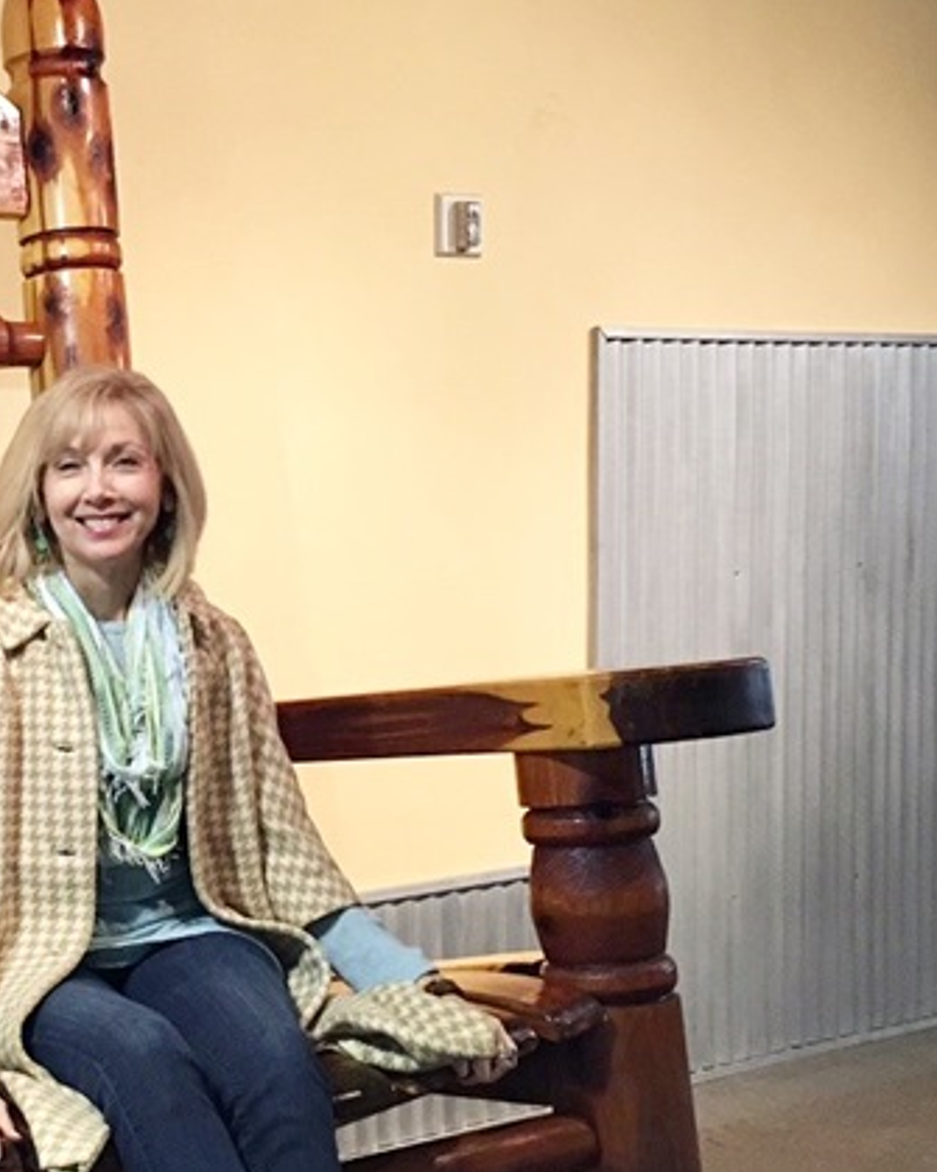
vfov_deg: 30.0
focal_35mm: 63
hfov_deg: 23.4
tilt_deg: -3.5
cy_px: 611
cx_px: 48
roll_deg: +0.7
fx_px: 2185
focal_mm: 4.15
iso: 125
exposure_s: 1/30
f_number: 2.2
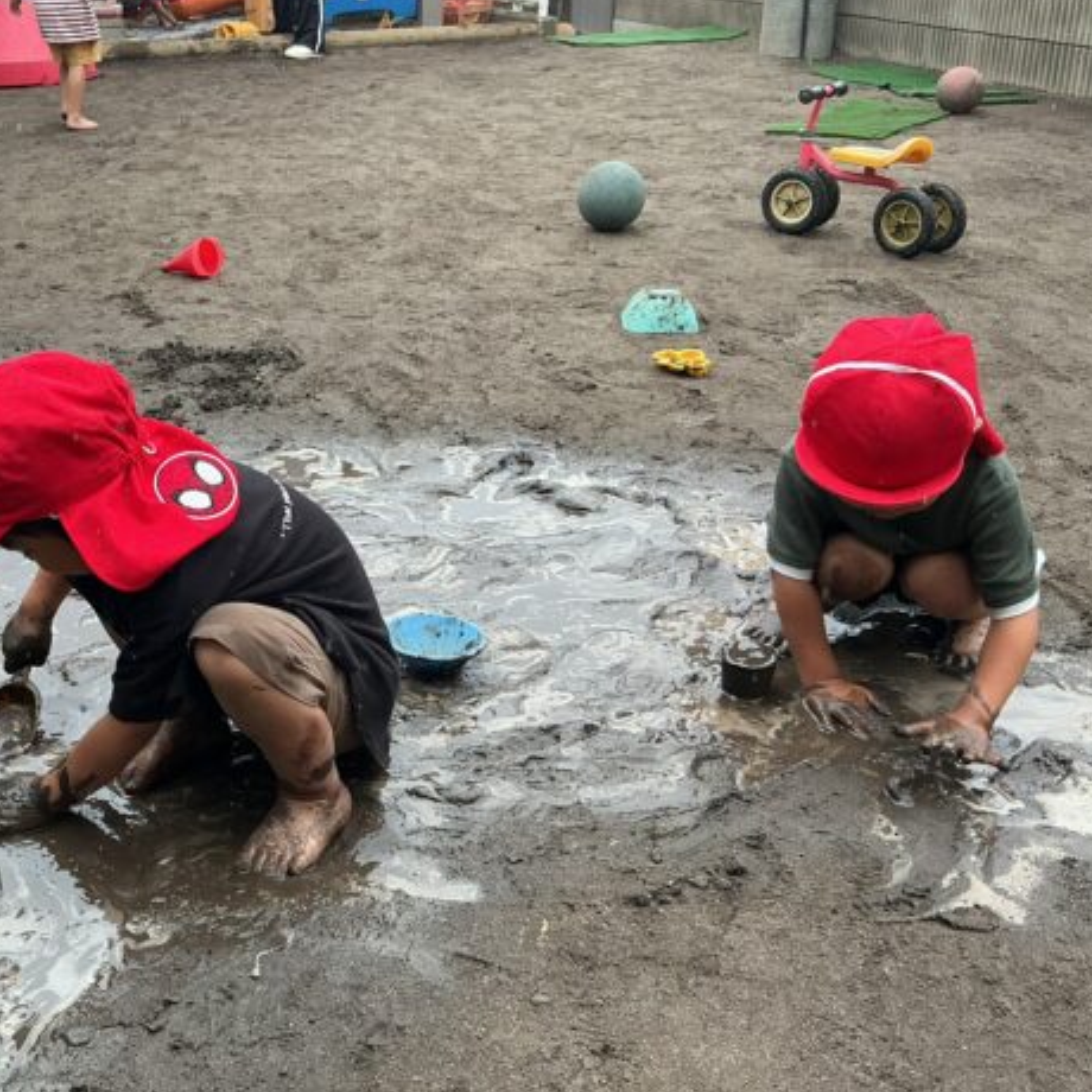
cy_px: 557
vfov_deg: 42.8
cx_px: 320
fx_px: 1392
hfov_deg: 42.0
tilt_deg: -26.1
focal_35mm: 39
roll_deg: +3.7
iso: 25
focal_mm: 3
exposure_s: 1/415
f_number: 1.8
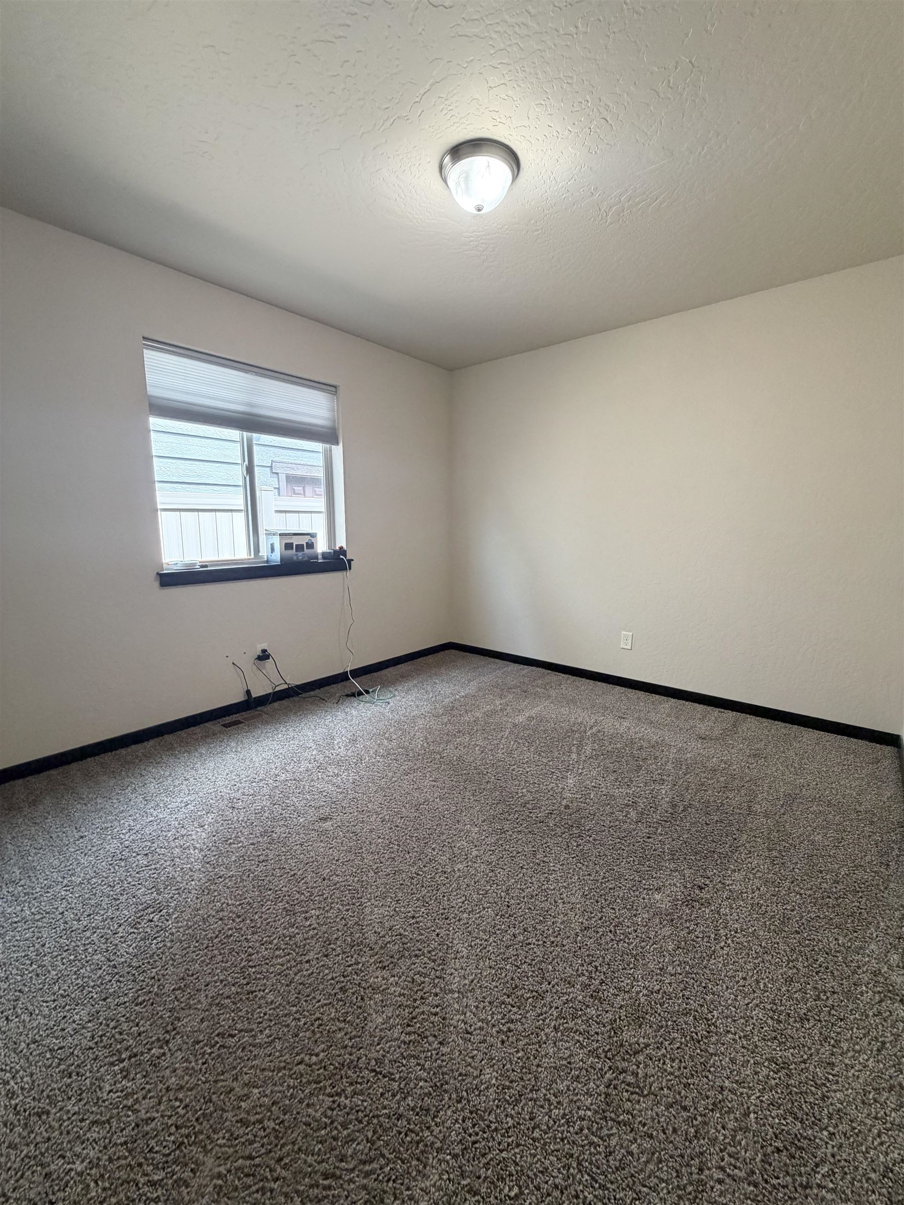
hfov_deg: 85.7
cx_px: 452
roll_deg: -0.3
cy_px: 602
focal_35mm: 14
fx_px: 487
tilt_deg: -9.3
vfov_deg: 102.1
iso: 320
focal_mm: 2.22
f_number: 2.2
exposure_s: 1/60
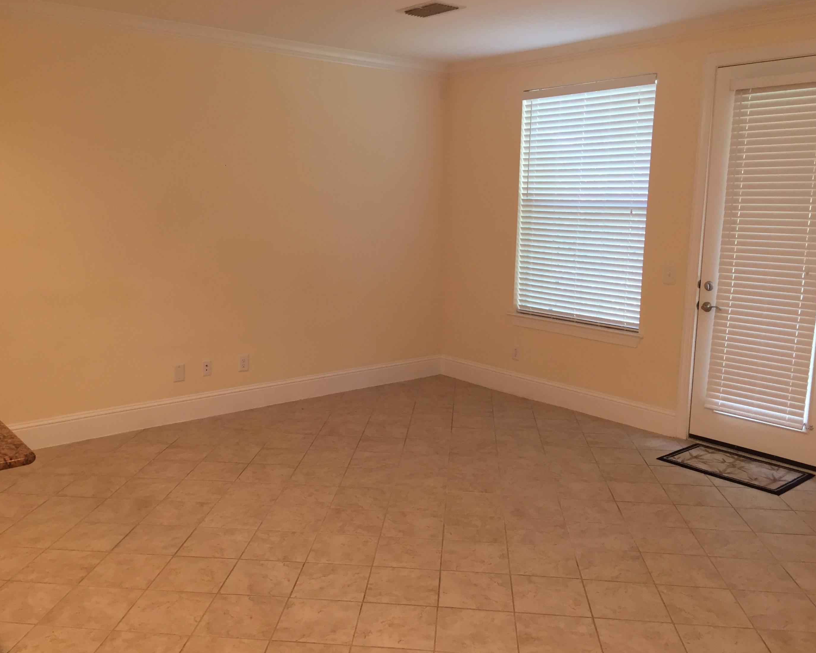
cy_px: 321
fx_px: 749
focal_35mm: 31
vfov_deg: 47.1
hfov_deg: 57.1
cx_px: 384
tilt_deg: -10.8
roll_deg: -1.2
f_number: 2.2
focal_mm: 4.15
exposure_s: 1/30
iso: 64
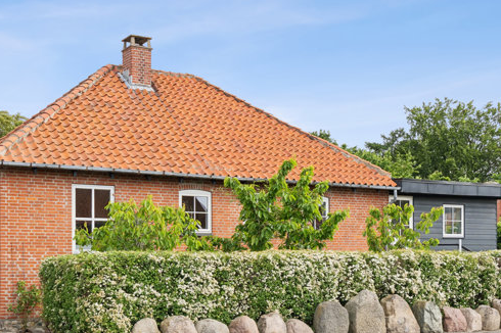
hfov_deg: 40.1
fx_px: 681
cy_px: 116
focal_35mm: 49
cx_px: 192
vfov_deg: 27.3
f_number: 5.6
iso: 250
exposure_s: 1/500
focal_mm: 20
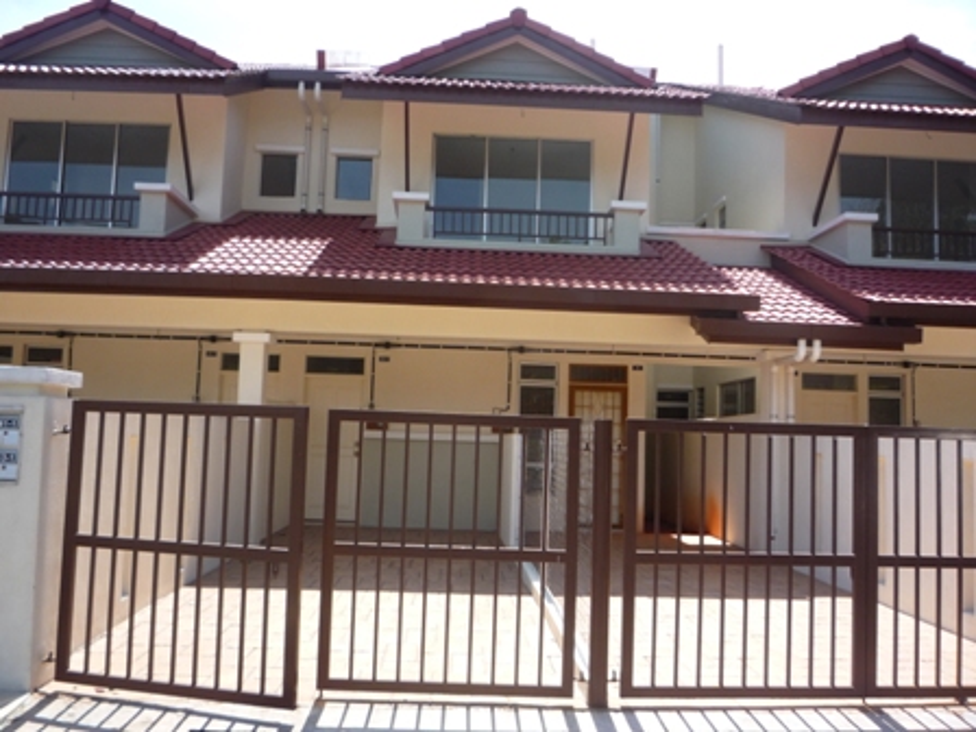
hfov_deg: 60.0
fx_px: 846
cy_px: 366
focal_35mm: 30
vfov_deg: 46.8
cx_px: 488
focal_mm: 5.2
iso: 100
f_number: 4
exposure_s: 1/320
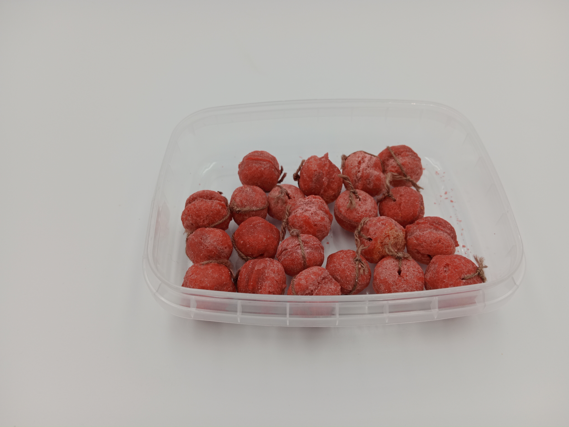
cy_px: 214
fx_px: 427
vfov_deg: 53.1
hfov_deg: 67.3
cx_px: 284
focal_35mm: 26
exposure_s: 1/152
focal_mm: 3.96
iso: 100
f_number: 1.8
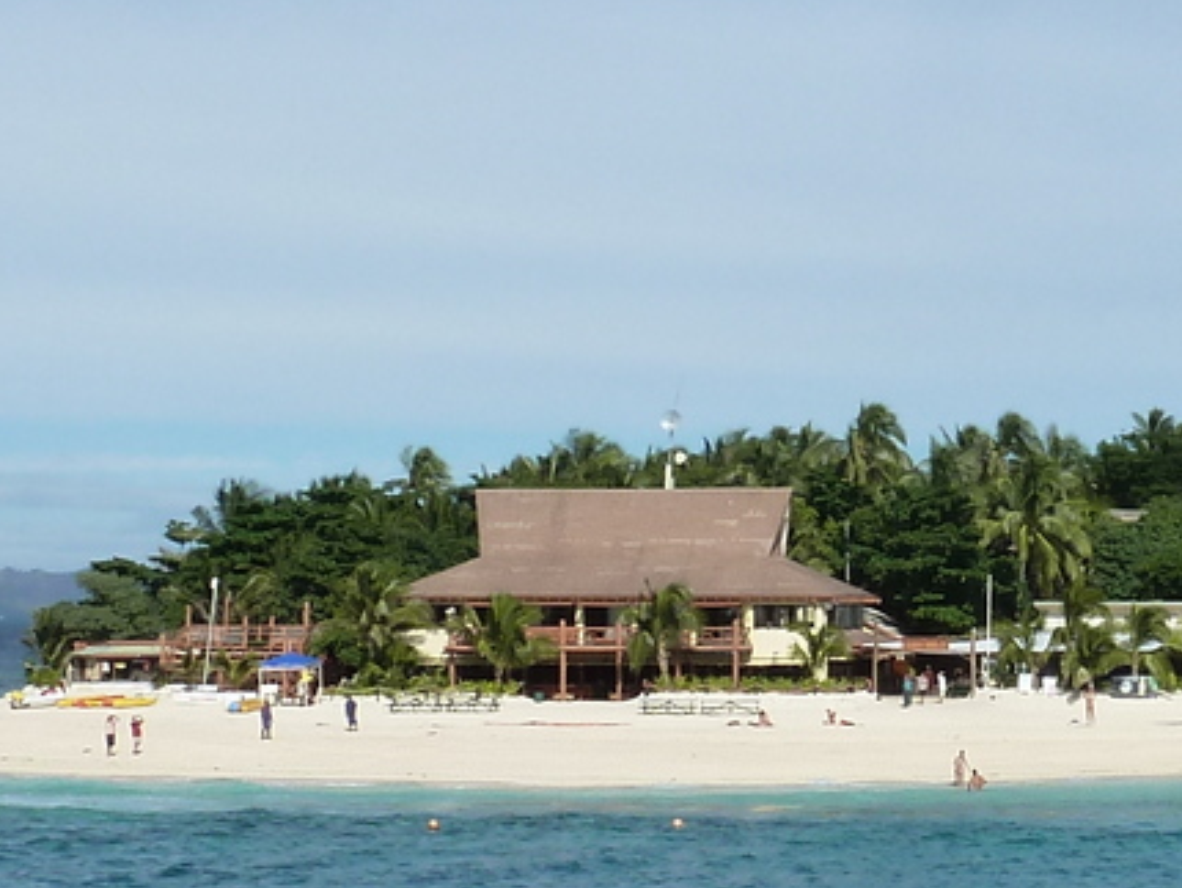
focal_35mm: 119
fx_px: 4066
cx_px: 1336
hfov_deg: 16.0
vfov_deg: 12.4
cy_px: 588
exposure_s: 1/640
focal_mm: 5.3
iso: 125
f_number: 5.6
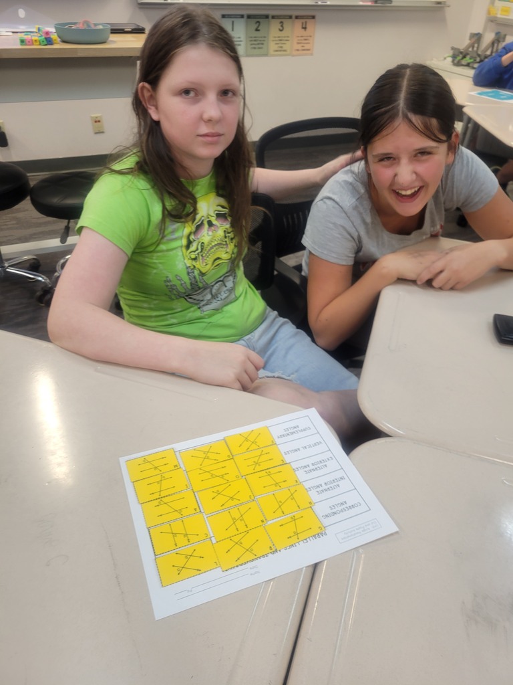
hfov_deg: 53.1
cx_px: 256
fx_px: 514
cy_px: 342
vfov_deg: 67.3
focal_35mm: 26
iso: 100
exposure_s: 1/30
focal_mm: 5.4
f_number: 1.8
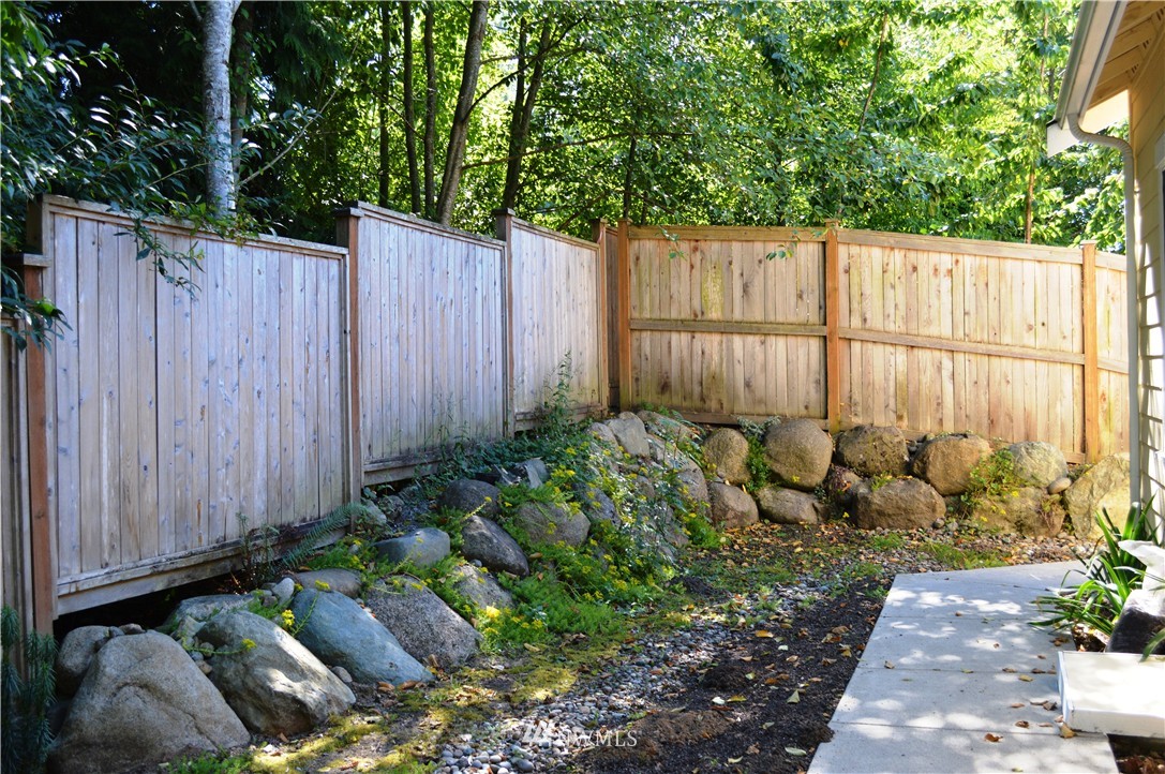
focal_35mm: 36
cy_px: 387
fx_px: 1164
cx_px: 582
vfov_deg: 36.8
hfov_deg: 53.2
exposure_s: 1/125
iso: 280
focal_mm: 24
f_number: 5.6
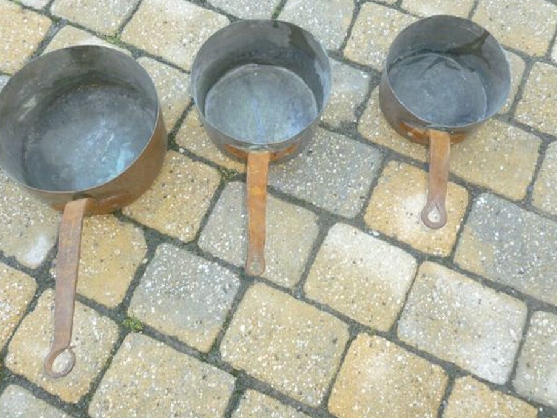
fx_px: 499
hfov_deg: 58.3
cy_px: 194
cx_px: 265
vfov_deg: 45.4
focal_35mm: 31
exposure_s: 1/60
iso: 160
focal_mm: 5
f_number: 3.3
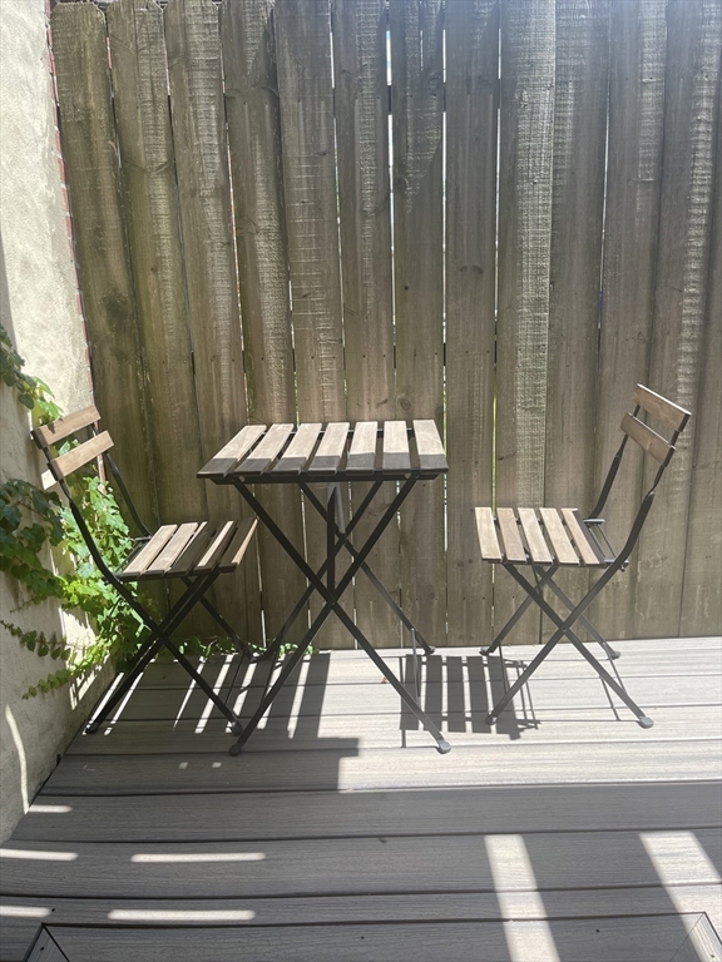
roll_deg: +2.3
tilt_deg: -15.9
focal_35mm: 26
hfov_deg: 53.1
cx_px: 361
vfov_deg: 67.3
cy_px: 481
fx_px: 723
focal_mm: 5.1
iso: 32
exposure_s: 1/836
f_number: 1.6
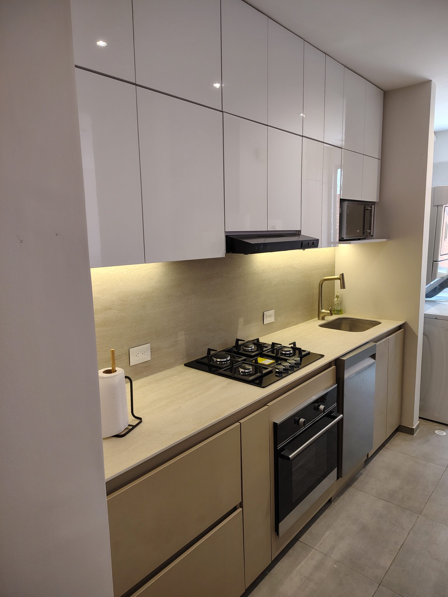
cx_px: 224
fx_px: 414
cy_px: 298
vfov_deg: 71.6
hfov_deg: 56.8
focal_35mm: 24
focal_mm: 5.56
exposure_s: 1/120
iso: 373
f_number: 1.8
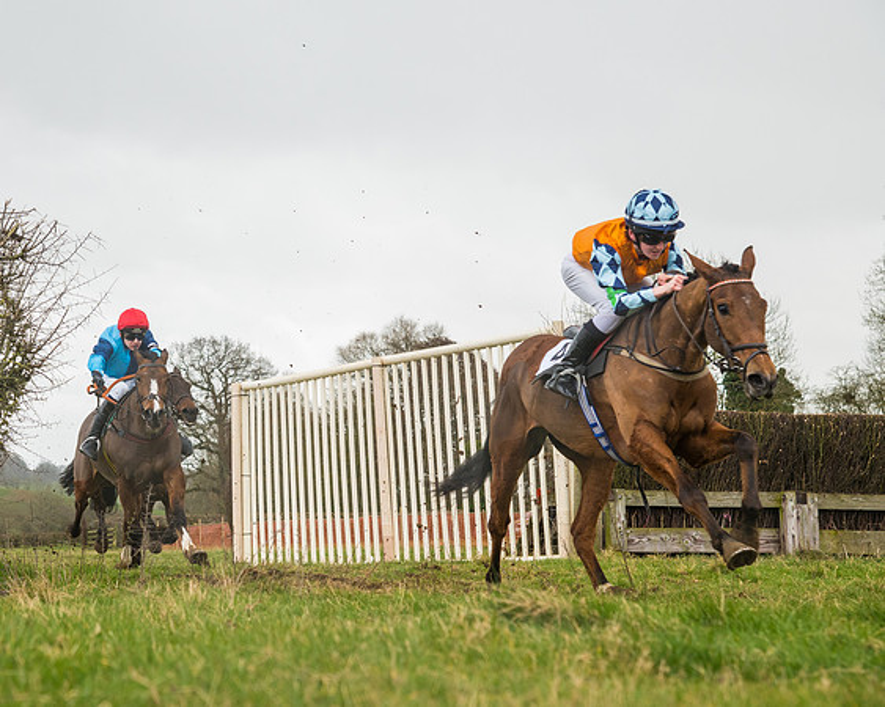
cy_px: 327
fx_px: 2348
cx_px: 315
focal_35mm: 90
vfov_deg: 17.1
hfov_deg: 21.3
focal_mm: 70
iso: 1000
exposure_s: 1/1000
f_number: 5
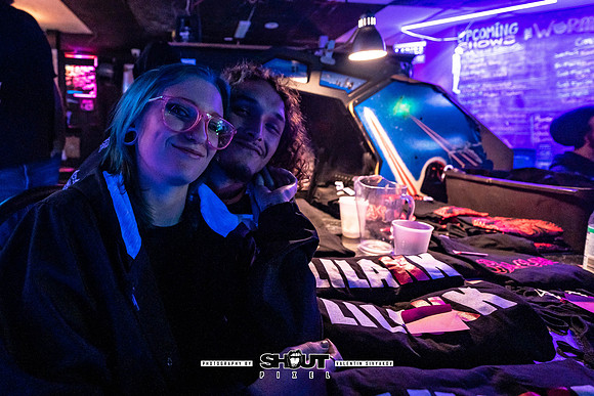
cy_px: 149
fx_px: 303
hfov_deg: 87.0
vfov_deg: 65.5
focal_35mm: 18
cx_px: 219
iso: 2000
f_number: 2.8
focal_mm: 14
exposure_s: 1/60
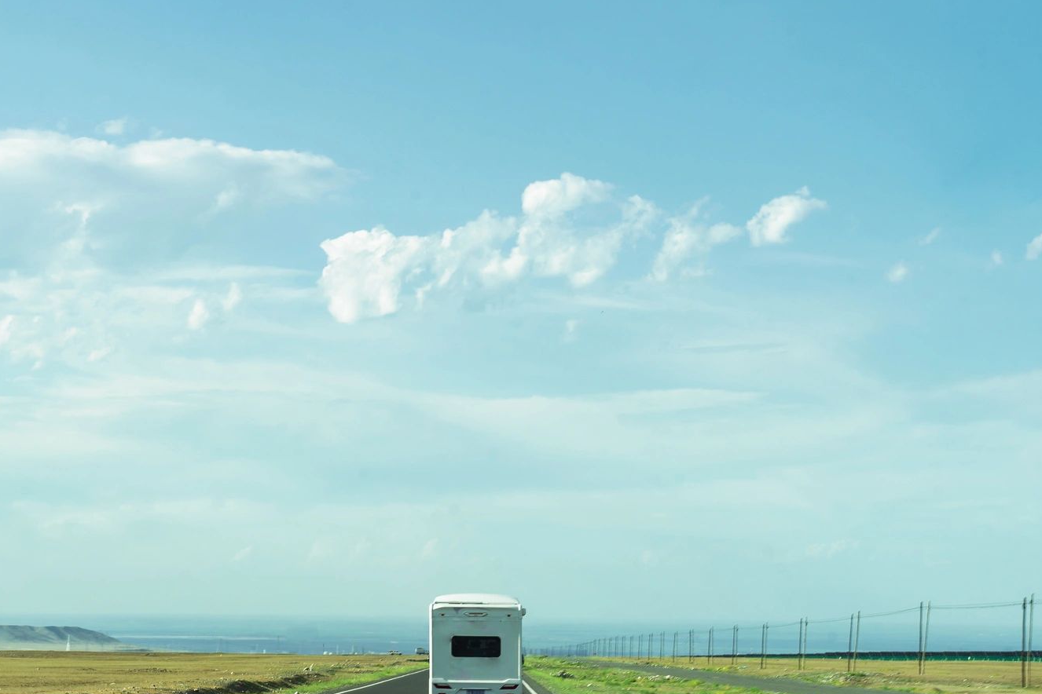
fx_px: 2778
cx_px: 289
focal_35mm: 96
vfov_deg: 14.2
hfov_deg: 21.1
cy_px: 502
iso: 80
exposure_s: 1/45
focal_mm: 60
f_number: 13
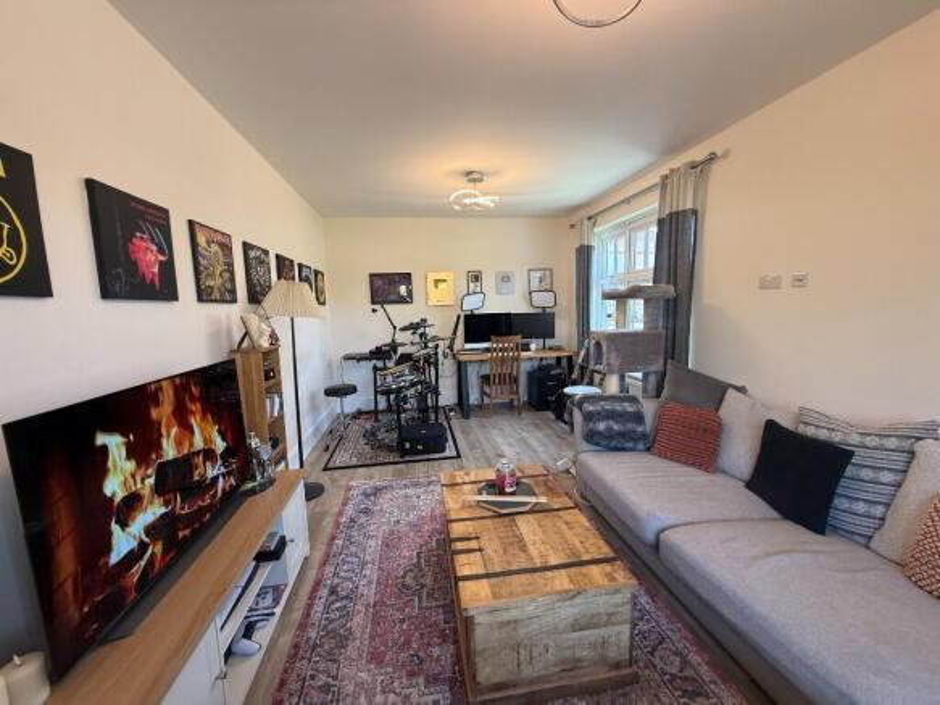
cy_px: 352
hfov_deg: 102.1
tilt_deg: -6.1
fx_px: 380
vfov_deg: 85.7
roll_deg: +1.7
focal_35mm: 14
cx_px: 470
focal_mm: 2.22
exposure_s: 1/100
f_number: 2.2
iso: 160
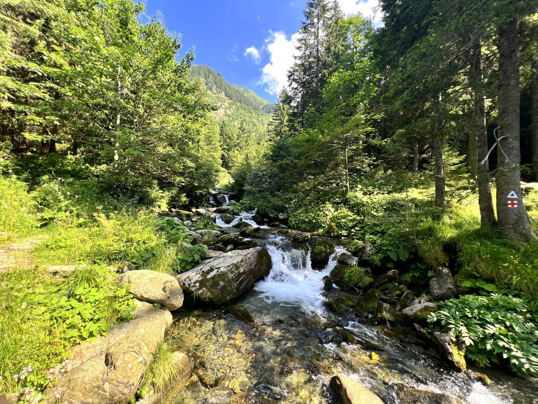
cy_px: 202
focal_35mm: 13
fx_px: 202
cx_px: 269
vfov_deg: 89.9
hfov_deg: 106.2
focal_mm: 1.57
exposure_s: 1/211
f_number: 1.8
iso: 32
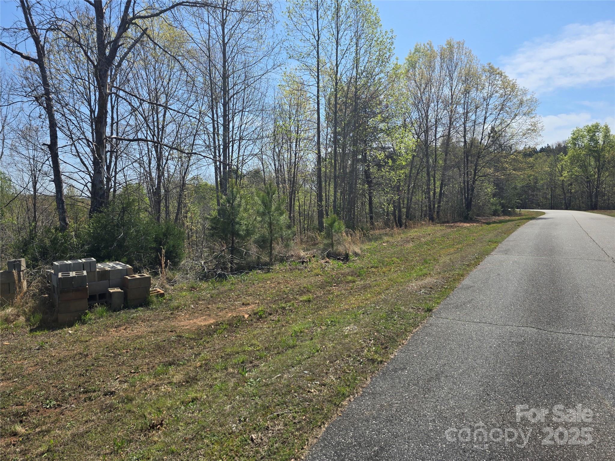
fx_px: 409
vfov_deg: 58.9
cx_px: 308
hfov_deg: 73.9
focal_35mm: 23
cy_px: 230
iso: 12
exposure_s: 1/955
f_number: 1.7
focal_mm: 6.3
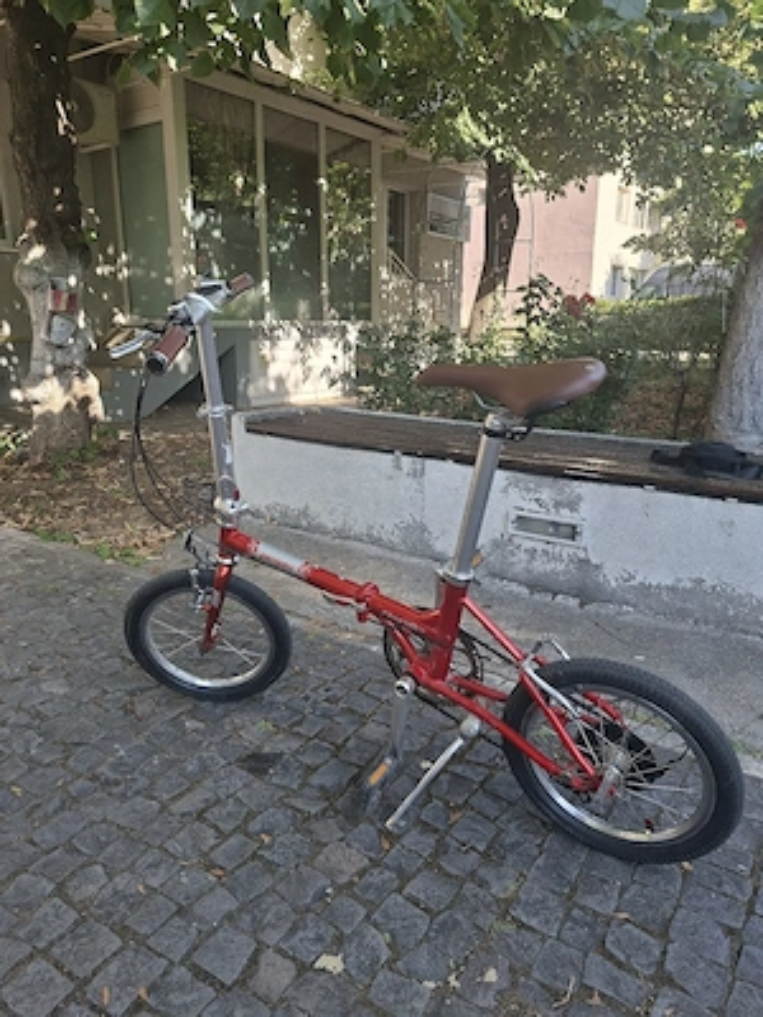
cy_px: 508
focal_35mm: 23
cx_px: 382
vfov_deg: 73.9
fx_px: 676
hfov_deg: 58.9
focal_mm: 5.54
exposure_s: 1/385
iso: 50
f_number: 1.8
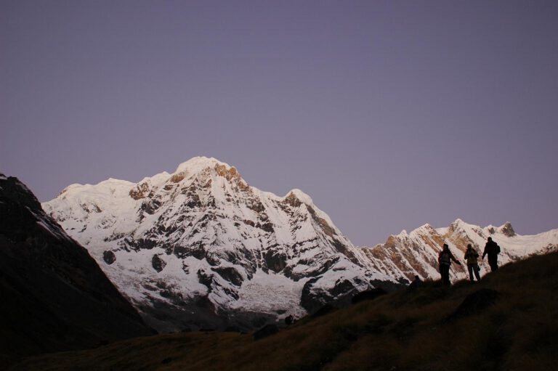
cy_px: 186
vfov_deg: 31.9
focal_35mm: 42
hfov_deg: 46.4
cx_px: 279
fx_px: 651
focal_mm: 28
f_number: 3.5
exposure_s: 1/30
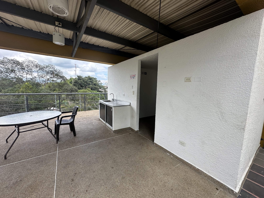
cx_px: 132
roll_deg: -0.4
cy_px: 99
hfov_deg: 102.1
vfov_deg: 85.7
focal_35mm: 14
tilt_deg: -4.2
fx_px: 107
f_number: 2.2
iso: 40
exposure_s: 1/461
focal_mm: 2.22
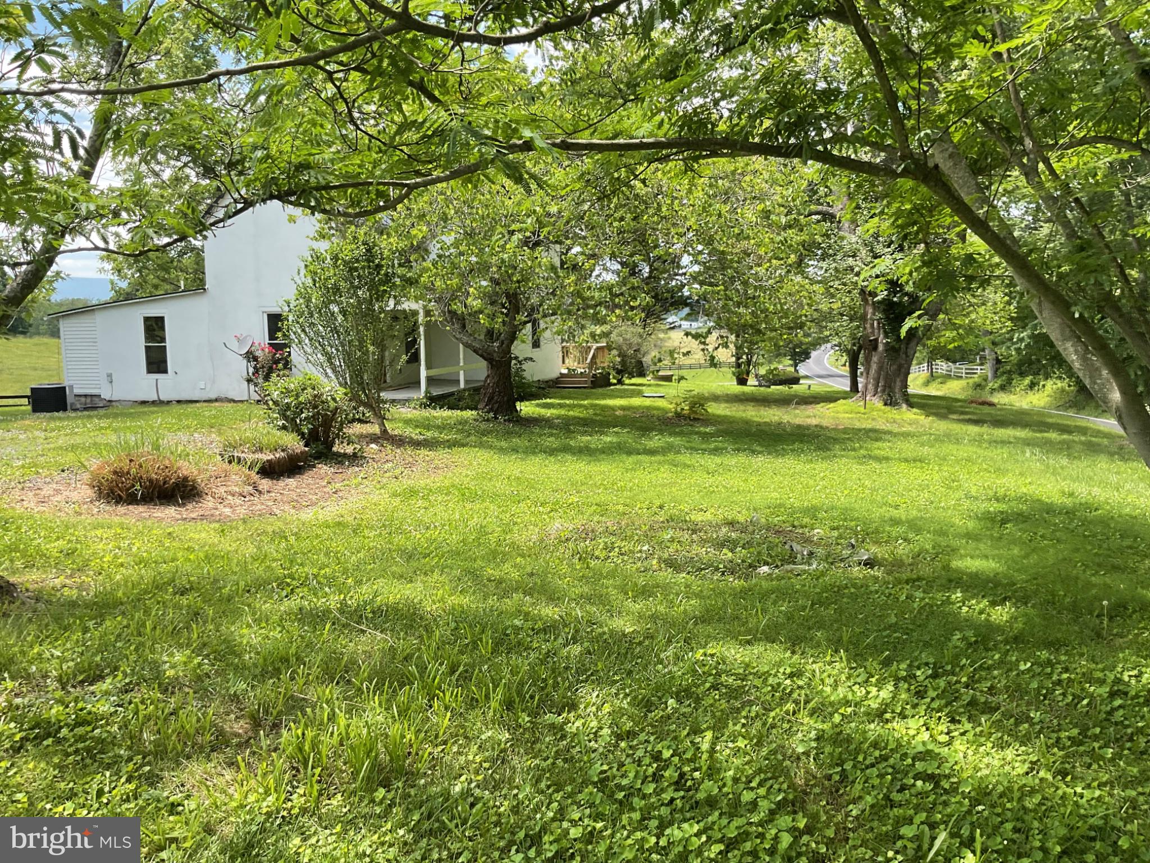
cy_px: 432
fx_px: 963
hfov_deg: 61.7
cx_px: 575
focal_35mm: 29
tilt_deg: -8.0
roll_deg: +1.1
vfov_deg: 48.2
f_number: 1.8
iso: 16
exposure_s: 1/514
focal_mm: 3
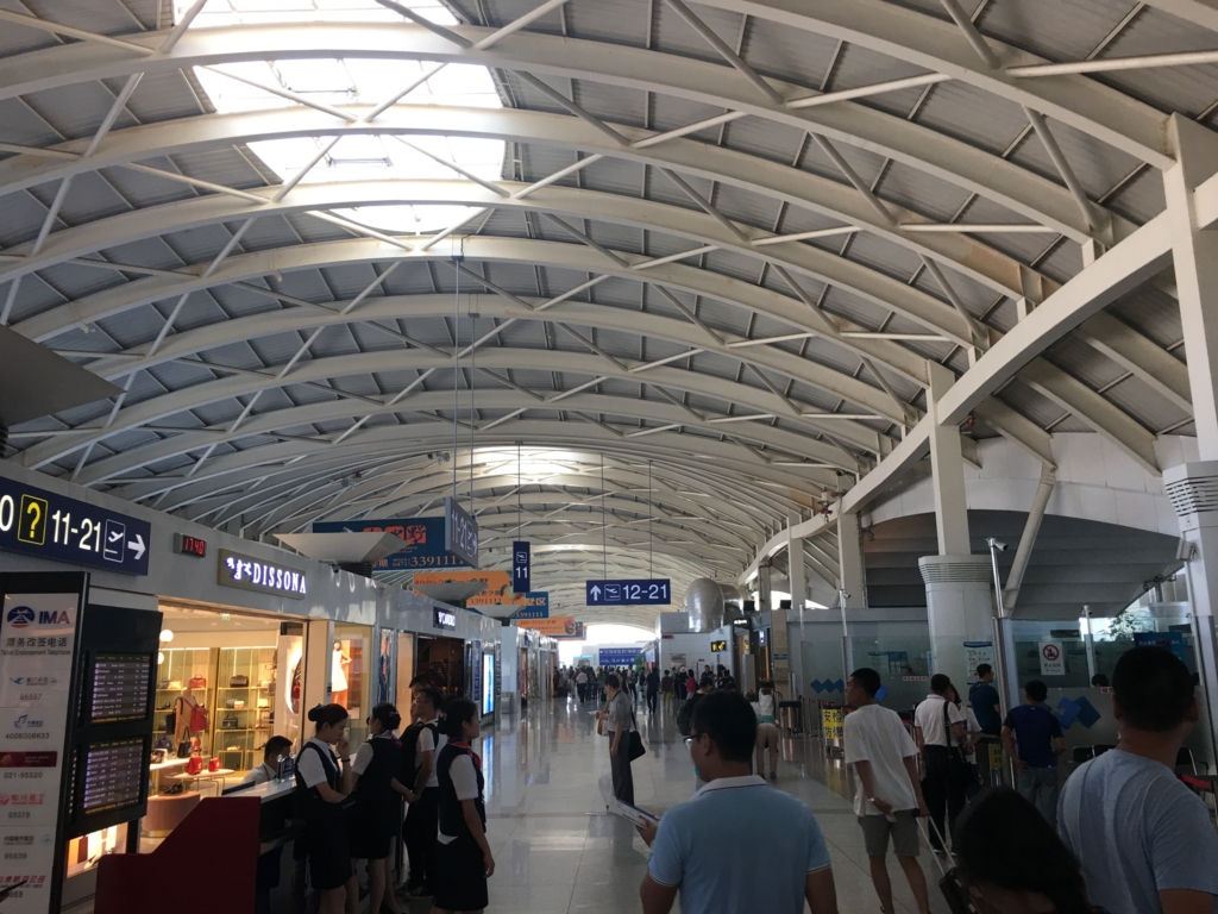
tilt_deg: +12.0
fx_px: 1020
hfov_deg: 61.7
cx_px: 609
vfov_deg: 48.2
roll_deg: +0.9
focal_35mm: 29
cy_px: 457
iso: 25
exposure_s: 1/33
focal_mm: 4.15
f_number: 2.2
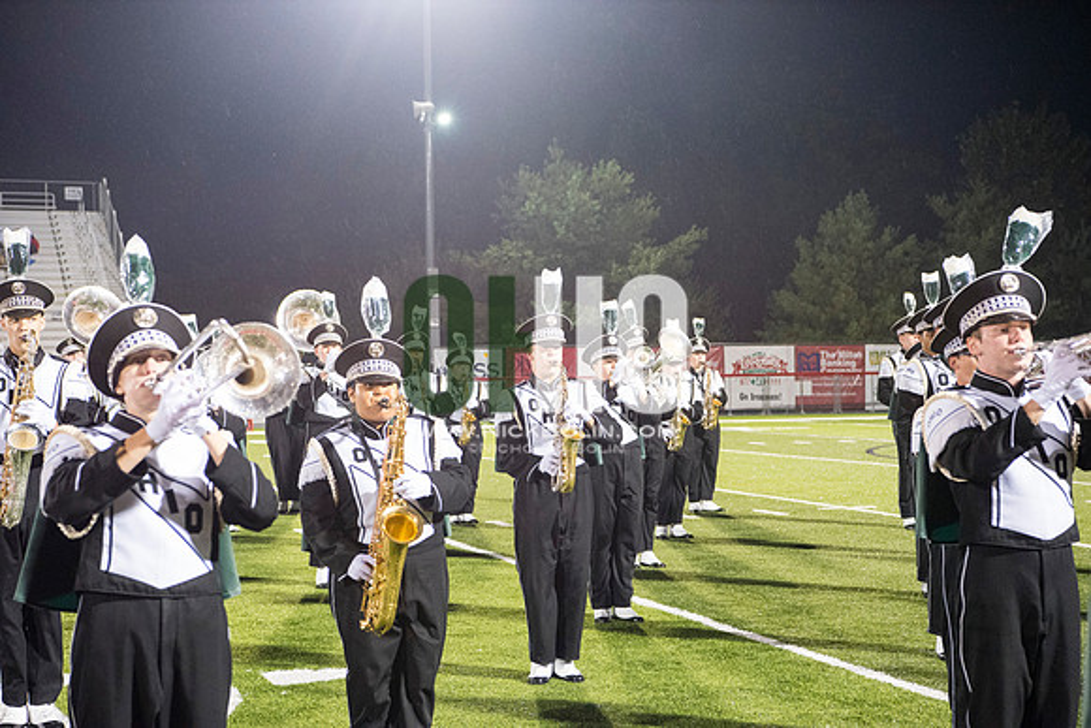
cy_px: 364
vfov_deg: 19.5
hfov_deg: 28.8
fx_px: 2122
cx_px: 546
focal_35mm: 70
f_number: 5.6
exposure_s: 1/125
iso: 5000
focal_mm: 70
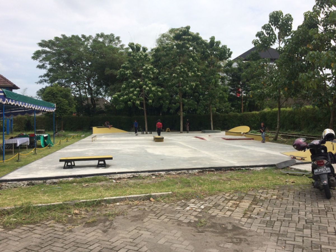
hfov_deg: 61.7
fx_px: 281
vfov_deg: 48.2
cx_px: 168
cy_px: 126
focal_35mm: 29
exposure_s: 1/2415
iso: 32
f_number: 2.2
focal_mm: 4.15
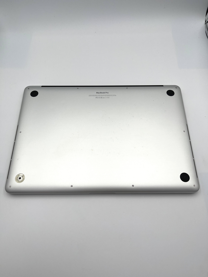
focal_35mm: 25
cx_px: 104
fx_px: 200
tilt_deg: -64.6
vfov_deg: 69.4
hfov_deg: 54.9
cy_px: 138
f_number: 1.6
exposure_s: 1/1140
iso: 32
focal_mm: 5.1
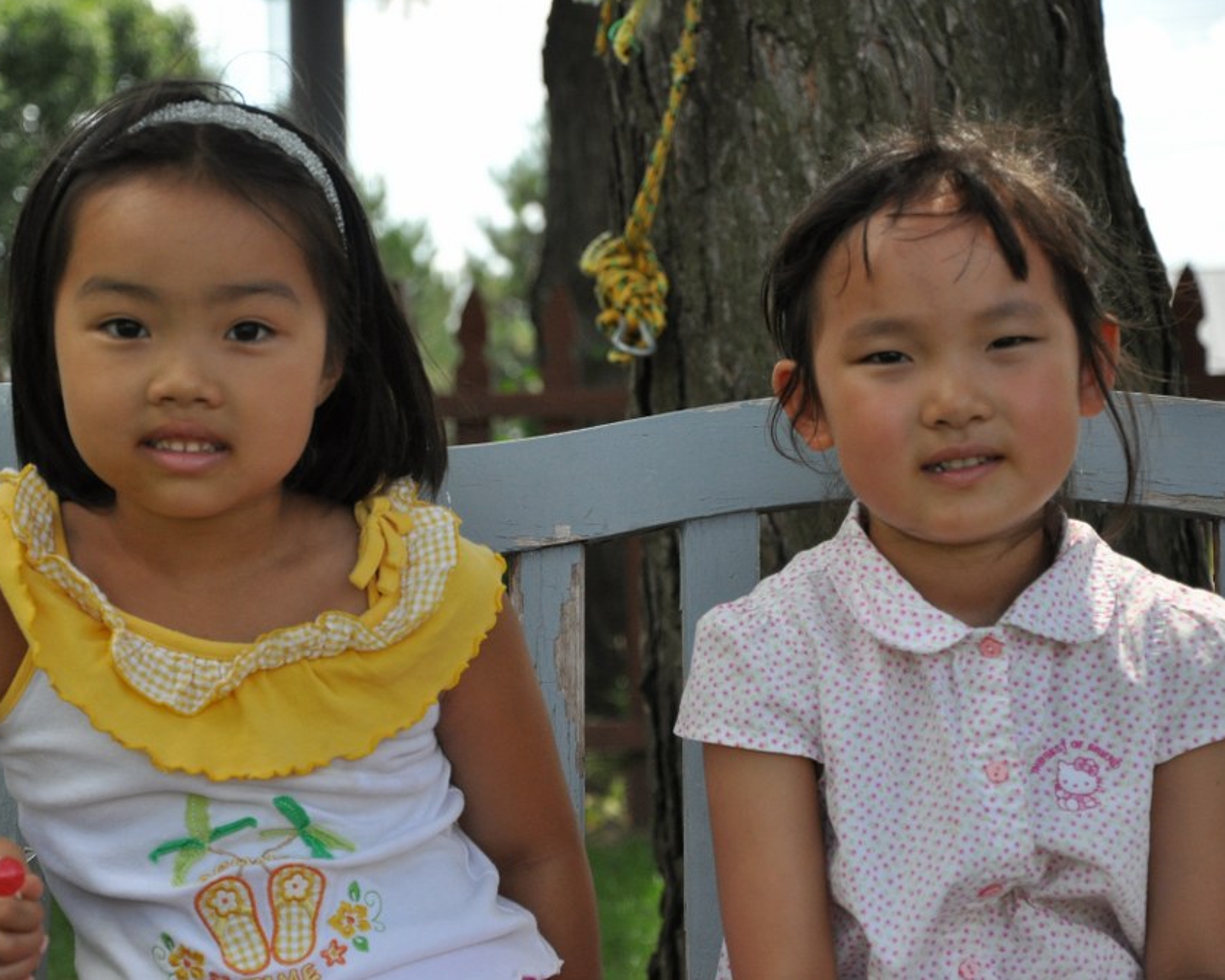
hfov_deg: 18.1
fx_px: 3844
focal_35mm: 106
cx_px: 495
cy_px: 487
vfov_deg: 14.5
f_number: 5.6
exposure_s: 1/1250
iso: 800
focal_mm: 62
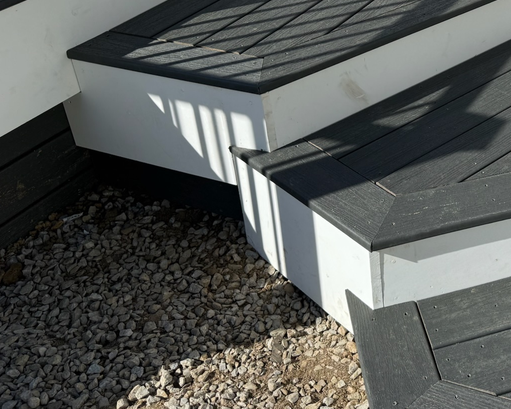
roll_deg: -0.4
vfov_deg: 30.7
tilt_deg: -23.5
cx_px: 469
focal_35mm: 47
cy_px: 46
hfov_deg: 36.8
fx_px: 711
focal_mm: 6.76
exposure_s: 1/6173
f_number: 1.78
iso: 80
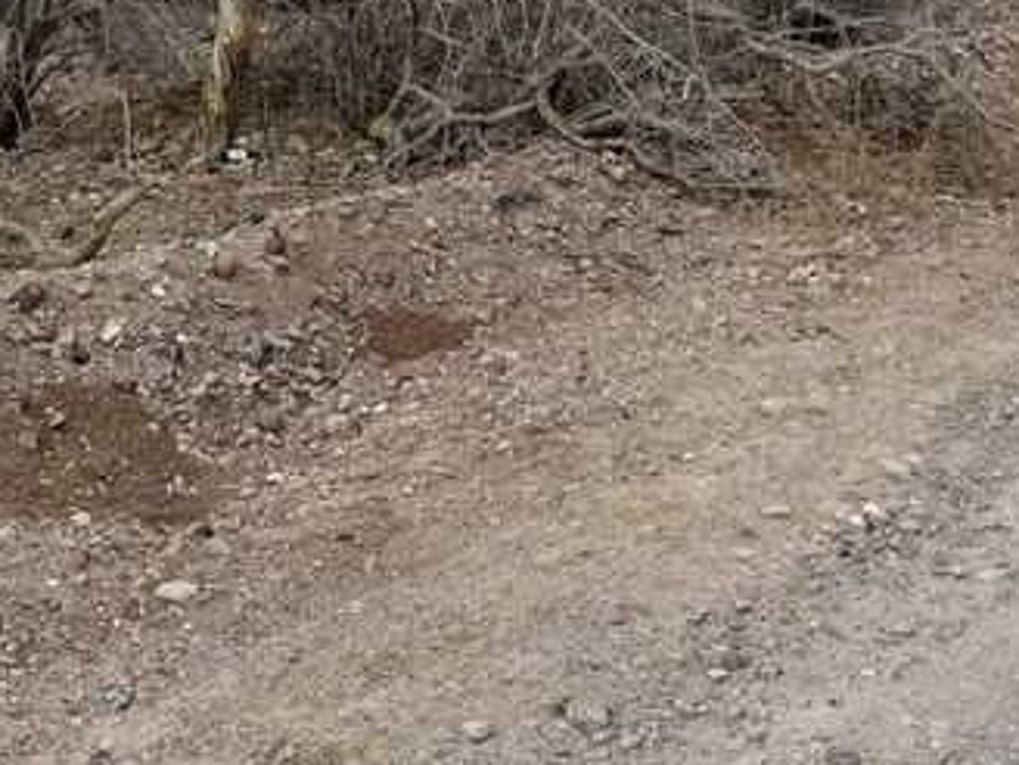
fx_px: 2208
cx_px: 687
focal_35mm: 75
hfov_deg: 25.8
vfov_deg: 17.4
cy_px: -420
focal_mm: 6.76
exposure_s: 1/2604
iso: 80
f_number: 1.78
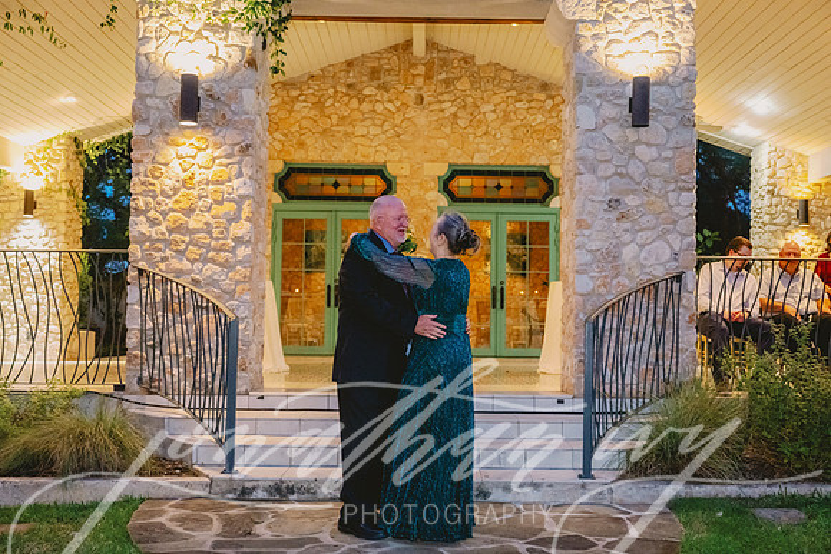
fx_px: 974
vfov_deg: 31.8
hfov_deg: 46.2
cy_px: 277
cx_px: 428
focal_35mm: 42
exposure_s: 1/200
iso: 8000
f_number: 2.8
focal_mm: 40
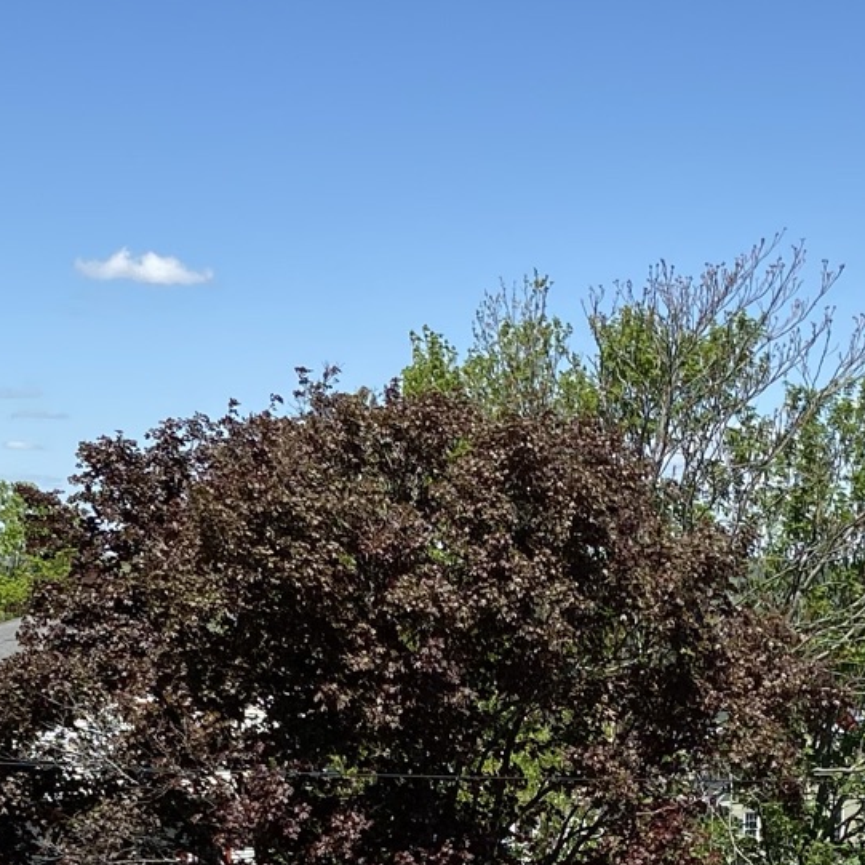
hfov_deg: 19.9
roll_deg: -0.3
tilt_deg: -10.0
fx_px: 2460
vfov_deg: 19.1
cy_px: 961
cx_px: 452
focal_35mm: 87
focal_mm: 4.25
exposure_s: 1/3497
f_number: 1.8
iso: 32
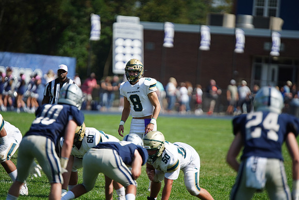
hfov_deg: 6.9
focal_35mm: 300
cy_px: 100
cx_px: 150
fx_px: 2492
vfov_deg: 4.6
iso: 400
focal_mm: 300
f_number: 2.8
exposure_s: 1/5000
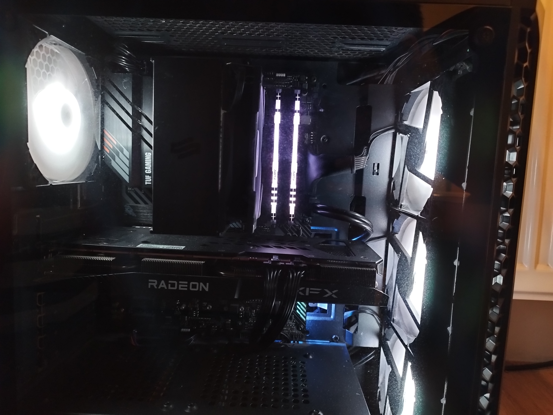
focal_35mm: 24
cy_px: 208
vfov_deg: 56.8
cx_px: 276
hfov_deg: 71.6
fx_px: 383
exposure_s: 1/20
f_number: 1.89
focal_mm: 5.89
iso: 1900
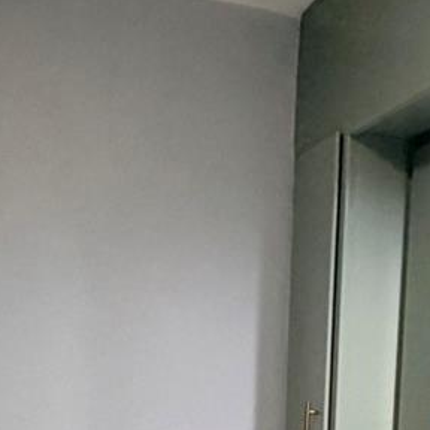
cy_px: 543
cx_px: 396
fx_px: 928
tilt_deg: -6.5
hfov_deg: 25.2
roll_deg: -3.7
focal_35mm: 66
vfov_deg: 23.4
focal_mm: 2.22
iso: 400
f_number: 2.2
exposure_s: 1/60
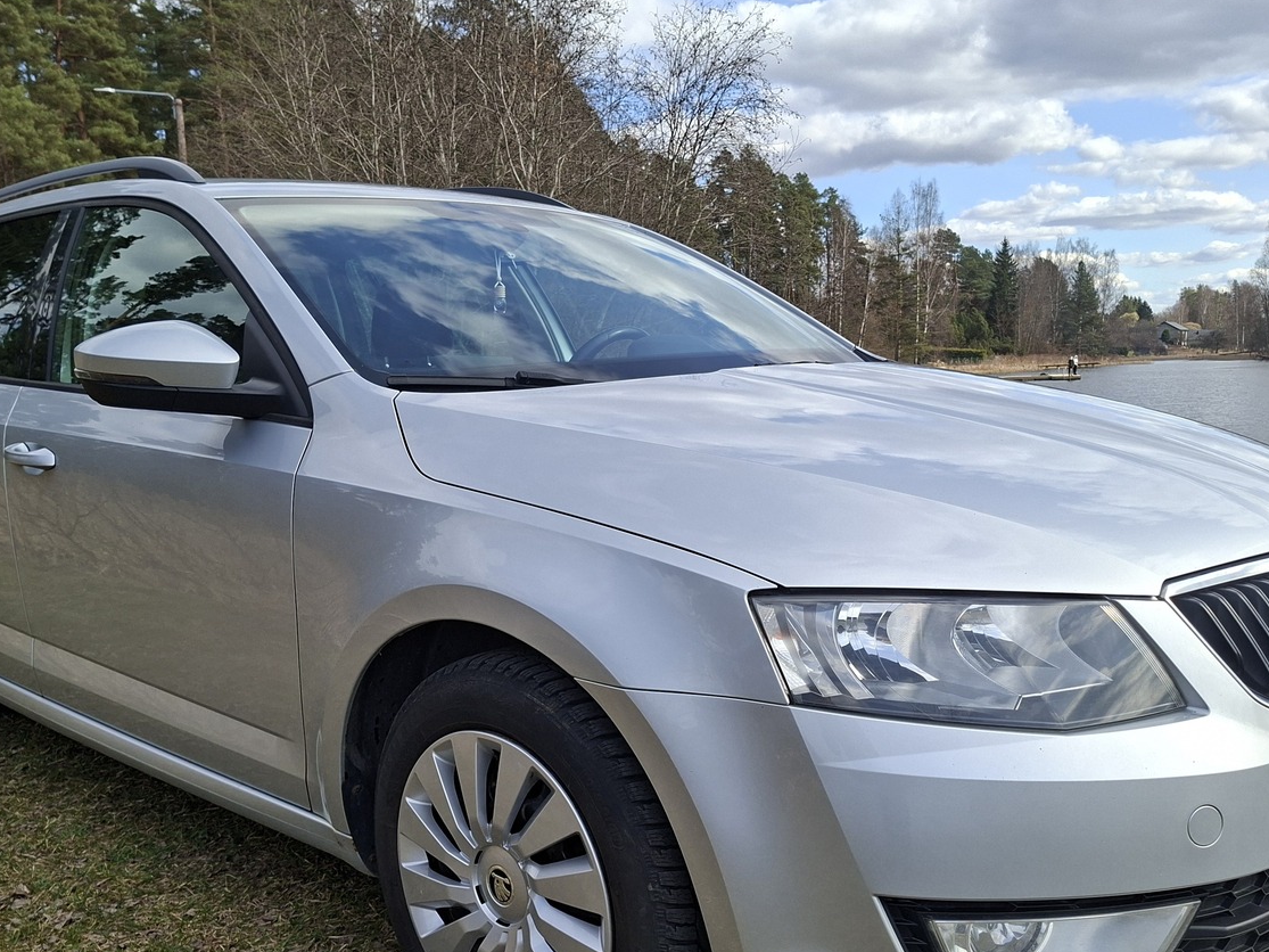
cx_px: 644
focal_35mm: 33
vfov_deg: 42.7
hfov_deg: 55.4
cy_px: 576
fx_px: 1210
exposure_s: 1/1335
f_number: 1.8
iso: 50
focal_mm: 5.54
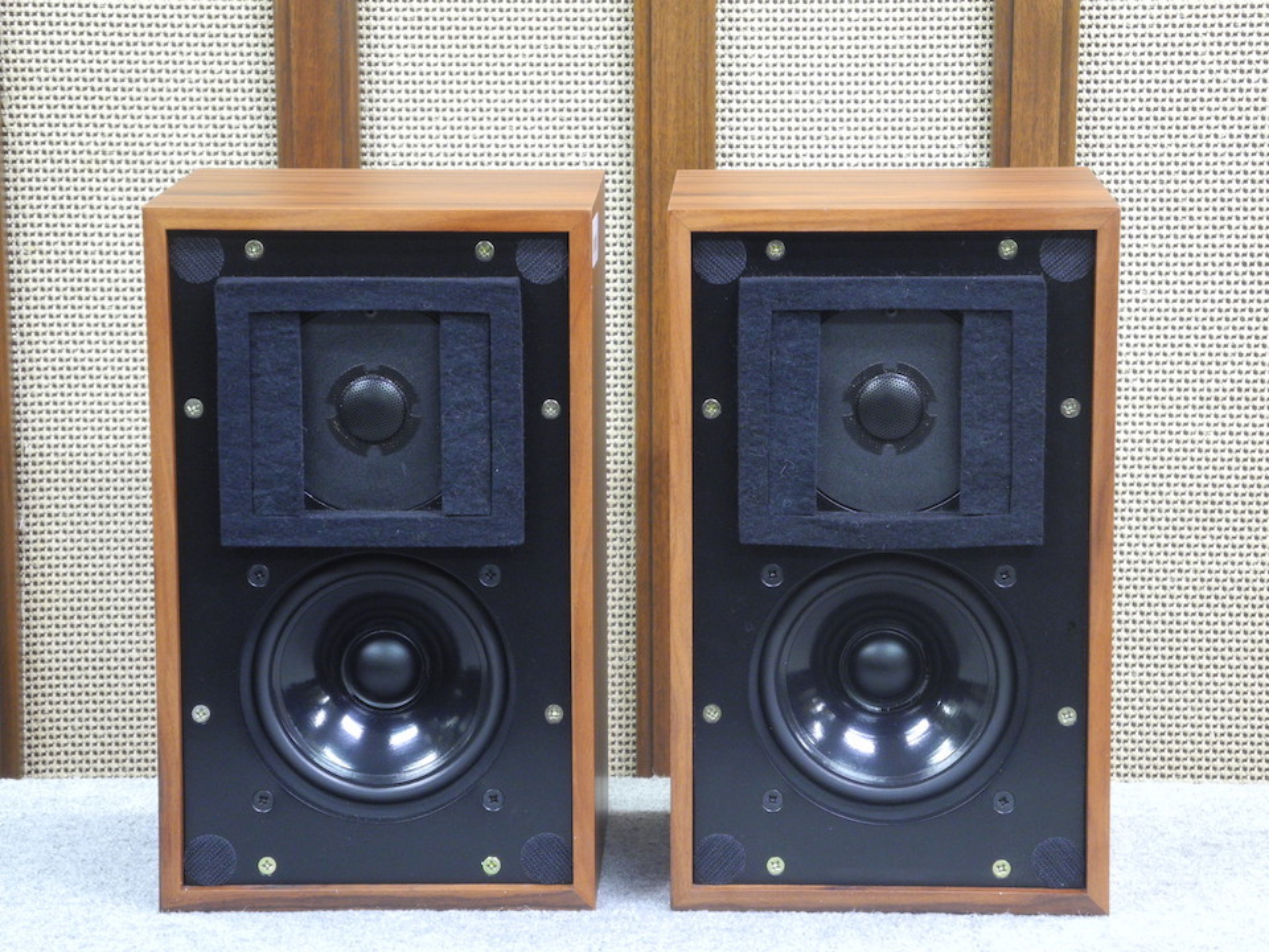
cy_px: 476
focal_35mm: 105
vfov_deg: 14.1
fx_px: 3849
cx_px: 634
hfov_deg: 18.7
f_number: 4.5
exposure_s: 1/6.9
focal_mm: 22.5
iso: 400
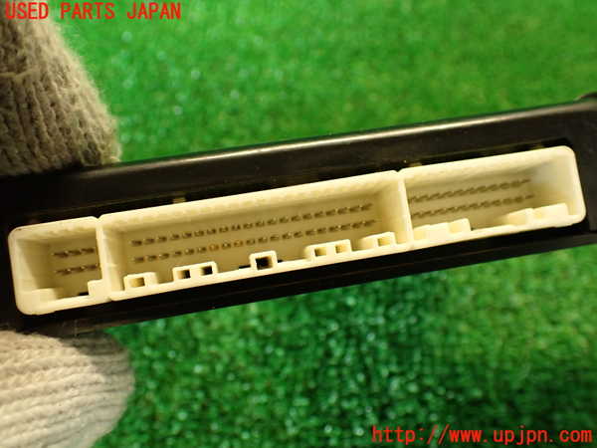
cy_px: 224
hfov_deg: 56.8
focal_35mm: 32
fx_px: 552
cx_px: 298
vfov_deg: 44.2
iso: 320
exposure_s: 1/30
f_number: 2.4
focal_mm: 5.79
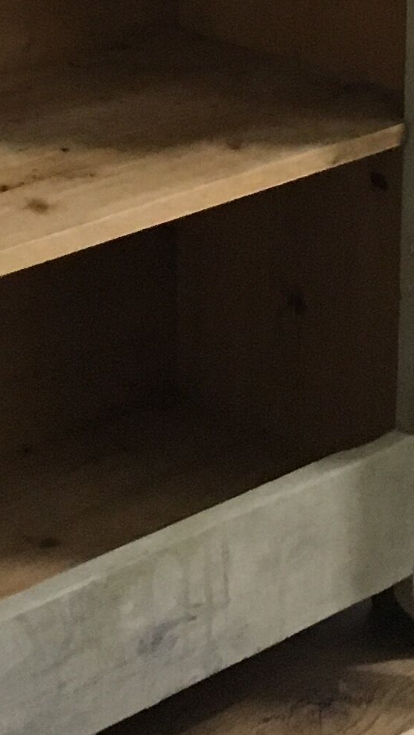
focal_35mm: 126
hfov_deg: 9.6
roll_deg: +0.2
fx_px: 2458
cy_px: -308
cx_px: 140
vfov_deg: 15.9
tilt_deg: -10.7
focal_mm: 4.15
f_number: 2.2
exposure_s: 1/20
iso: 200
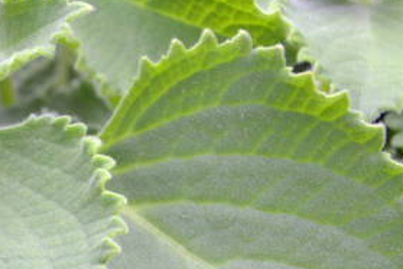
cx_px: -352
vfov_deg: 4.8
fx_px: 3179
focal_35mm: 284
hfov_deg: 7.0
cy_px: 278
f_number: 14
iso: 200
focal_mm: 48
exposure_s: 1/15
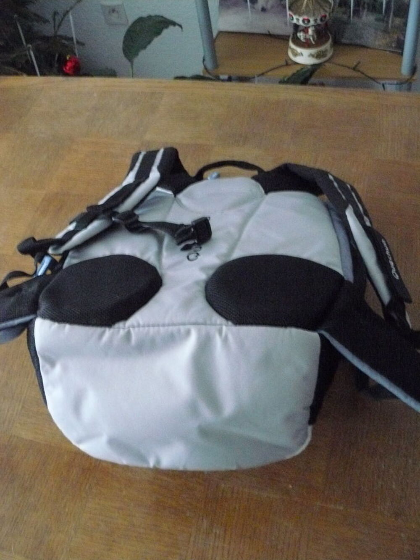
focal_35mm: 36
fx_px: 582
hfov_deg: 39.7
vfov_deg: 51.4
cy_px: 280
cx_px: 210
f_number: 2.8
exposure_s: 1/13
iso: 800
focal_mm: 6
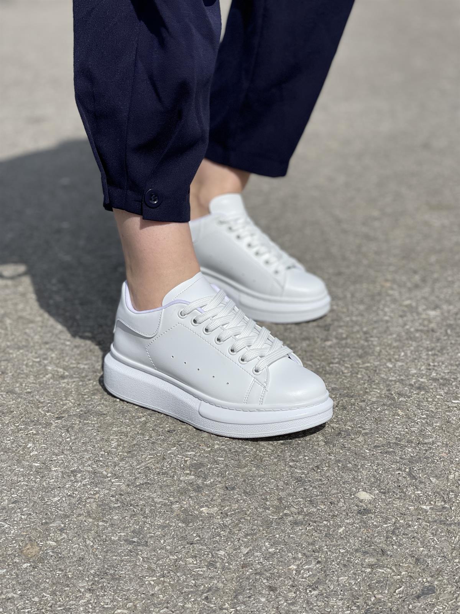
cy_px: 307
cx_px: 230
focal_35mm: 64
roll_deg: +1.8
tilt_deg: -18.3
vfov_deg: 30.3
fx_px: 1134
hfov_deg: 22.9
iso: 32
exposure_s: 1/4386
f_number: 2.2
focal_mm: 7.5
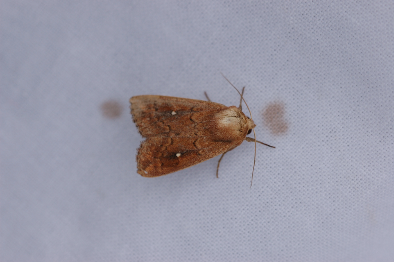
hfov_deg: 13.0
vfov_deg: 8.7
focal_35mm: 158
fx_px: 1723
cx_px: 197
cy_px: 131
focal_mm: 105
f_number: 8
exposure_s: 1/250
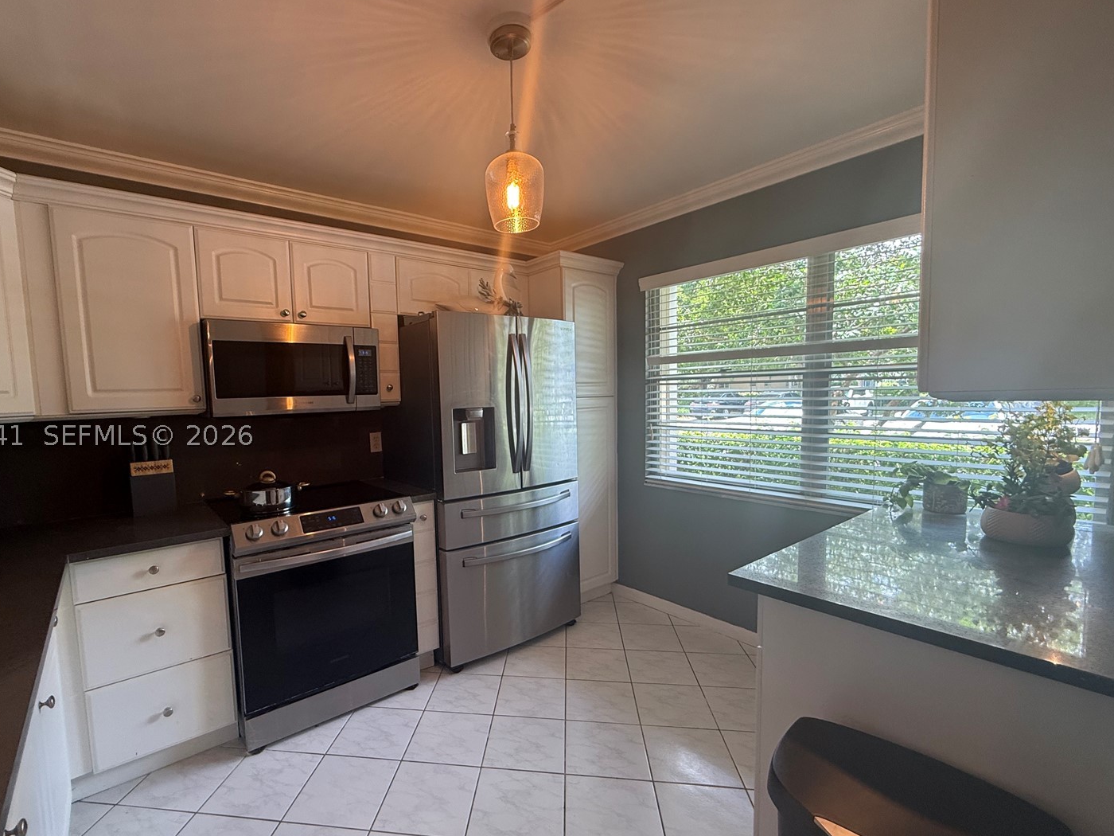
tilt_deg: -4.7
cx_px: 497
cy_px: 436
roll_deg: +1.5
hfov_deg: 94.1
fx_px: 515
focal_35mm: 16
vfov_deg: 78.1
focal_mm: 2.22
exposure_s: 1/120
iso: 125
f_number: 2.2
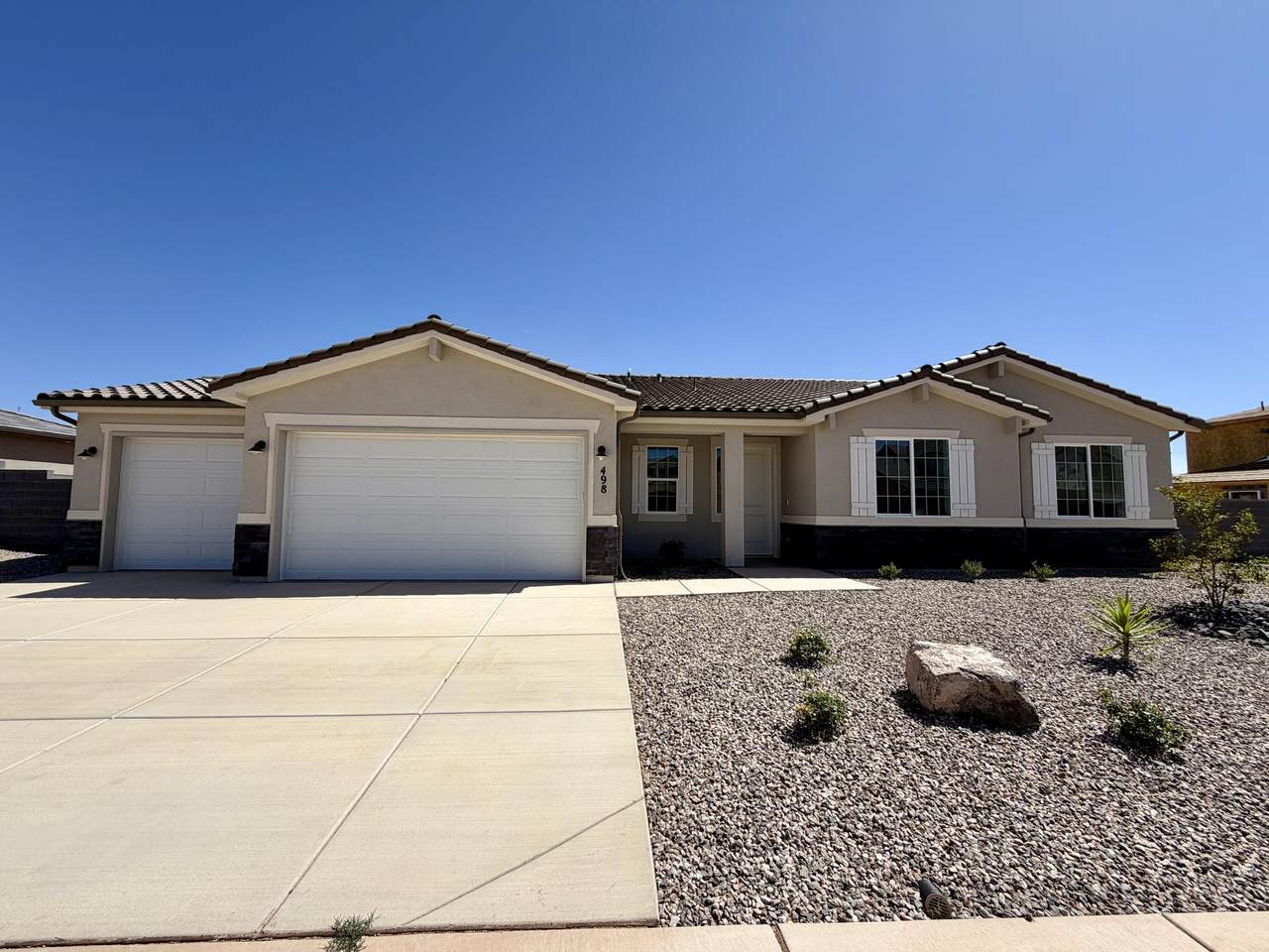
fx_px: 513
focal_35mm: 14
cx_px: 634
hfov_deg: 102.1
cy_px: 476
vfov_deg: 85.7
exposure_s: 1/1259
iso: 20
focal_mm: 2.22
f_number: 2.2
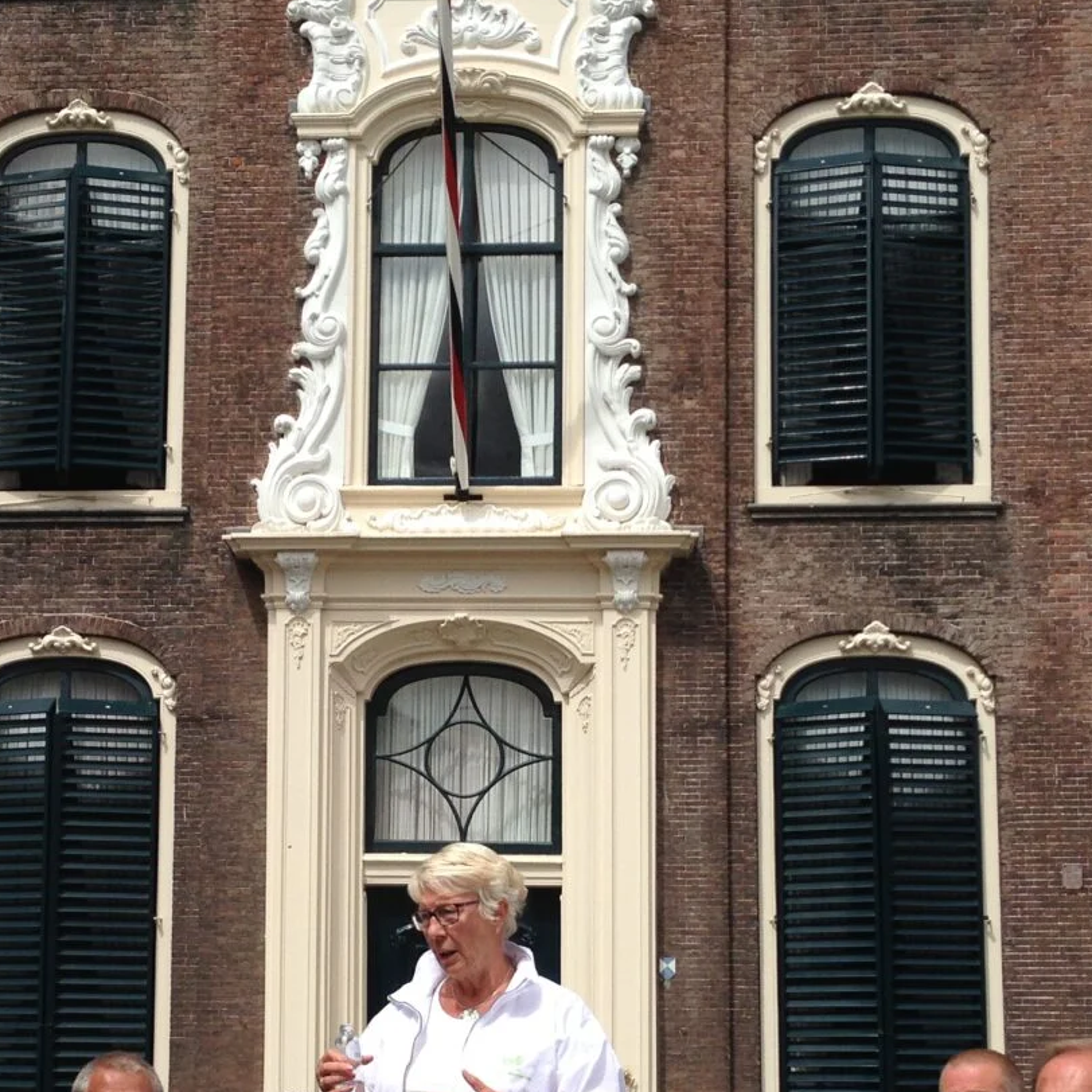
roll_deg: -0.1
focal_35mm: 69
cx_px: 421
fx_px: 2463
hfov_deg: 24.9
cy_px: 775
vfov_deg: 24.8
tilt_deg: +7.0
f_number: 2.4
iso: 50
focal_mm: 4.12
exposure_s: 1/2358
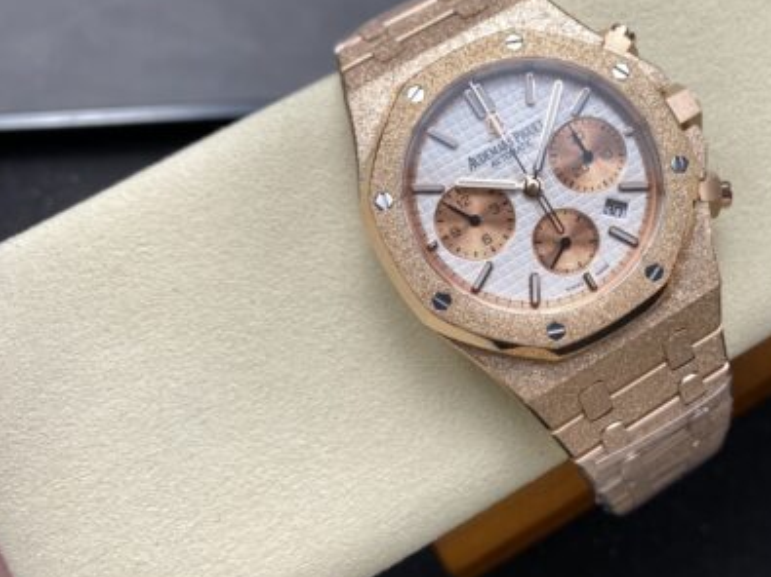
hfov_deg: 47.3
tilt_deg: -69.0
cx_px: 570
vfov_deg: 37.6
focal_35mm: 38
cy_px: 232
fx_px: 846
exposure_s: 1/175
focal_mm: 4.25
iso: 32
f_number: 1.8
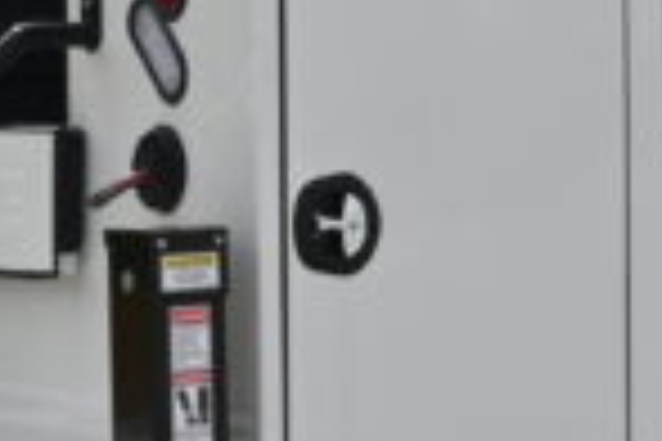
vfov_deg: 5.2
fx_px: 4808
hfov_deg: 7.8
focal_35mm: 261
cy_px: -133
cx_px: 851
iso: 100
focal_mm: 25
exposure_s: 1/400
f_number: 7.1
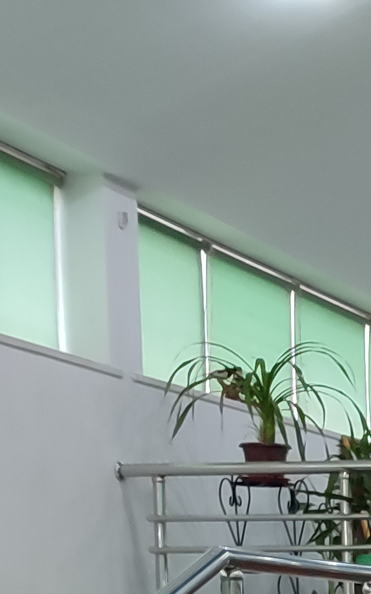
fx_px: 1877
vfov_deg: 17.1
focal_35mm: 116
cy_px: 740
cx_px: 1097
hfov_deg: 9.2
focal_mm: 5.95
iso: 250
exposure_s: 1/20
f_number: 1.89
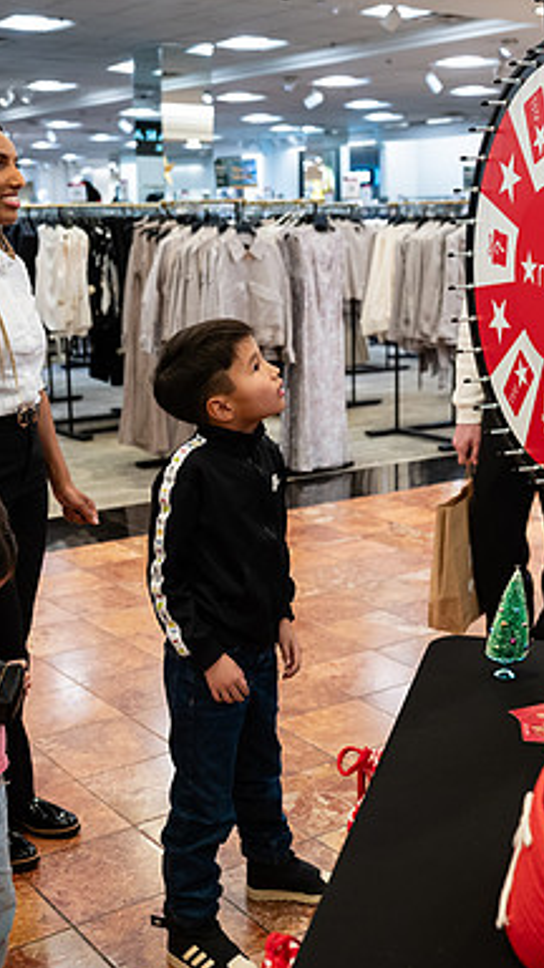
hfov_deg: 24.9
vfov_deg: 42.9
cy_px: 485
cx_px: 322
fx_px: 1231
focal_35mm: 48
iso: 1000
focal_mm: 30
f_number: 3.2
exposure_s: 1/125
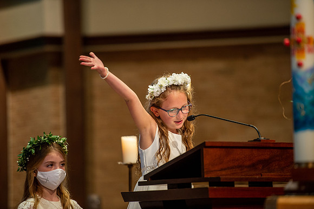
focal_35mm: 200
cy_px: 104
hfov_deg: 10.3
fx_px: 1743
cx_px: 157
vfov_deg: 6.9
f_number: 2.8
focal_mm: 200
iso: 1600
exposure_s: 1/125
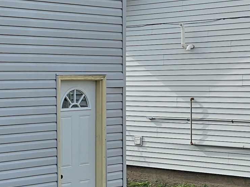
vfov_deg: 15.4
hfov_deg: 18.4
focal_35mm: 96
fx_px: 693
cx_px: -110
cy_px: 97
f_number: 1.8
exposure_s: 1/2128
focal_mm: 5.4
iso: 25
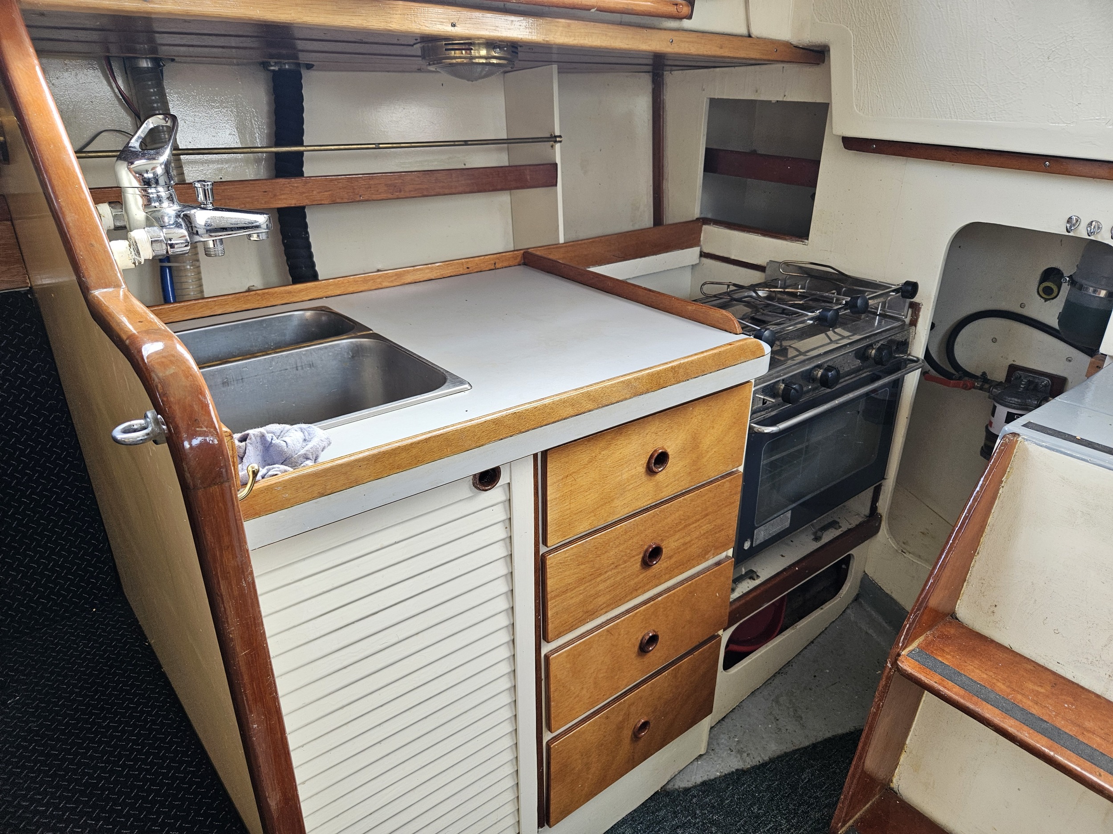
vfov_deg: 58.9
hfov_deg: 73.9
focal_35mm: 23
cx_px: 556
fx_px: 740
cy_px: 417
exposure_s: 1/100
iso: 100
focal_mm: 5.4
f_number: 1.8
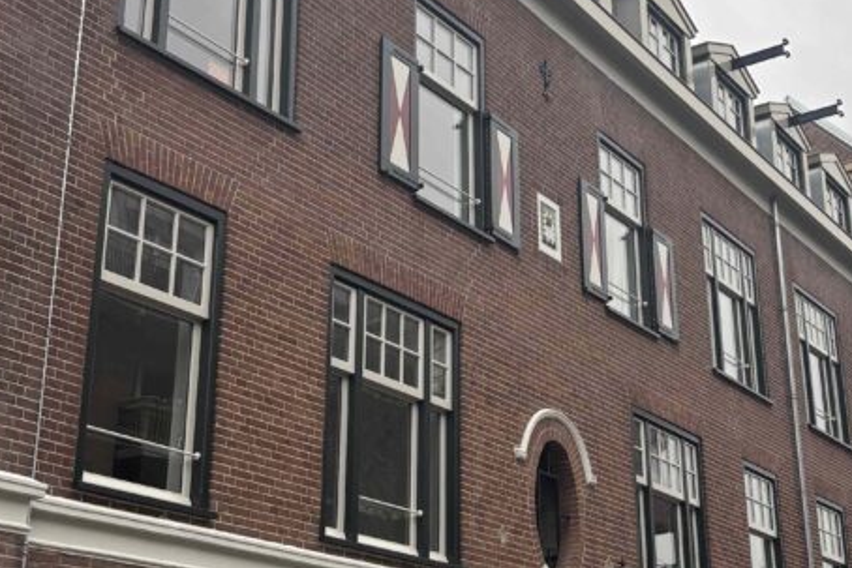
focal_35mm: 61
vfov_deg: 22.3
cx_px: 606
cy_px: 242
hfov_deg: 32.4
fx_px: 1444
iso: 50
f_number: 1.6
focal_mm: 5.96
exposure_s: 1/550
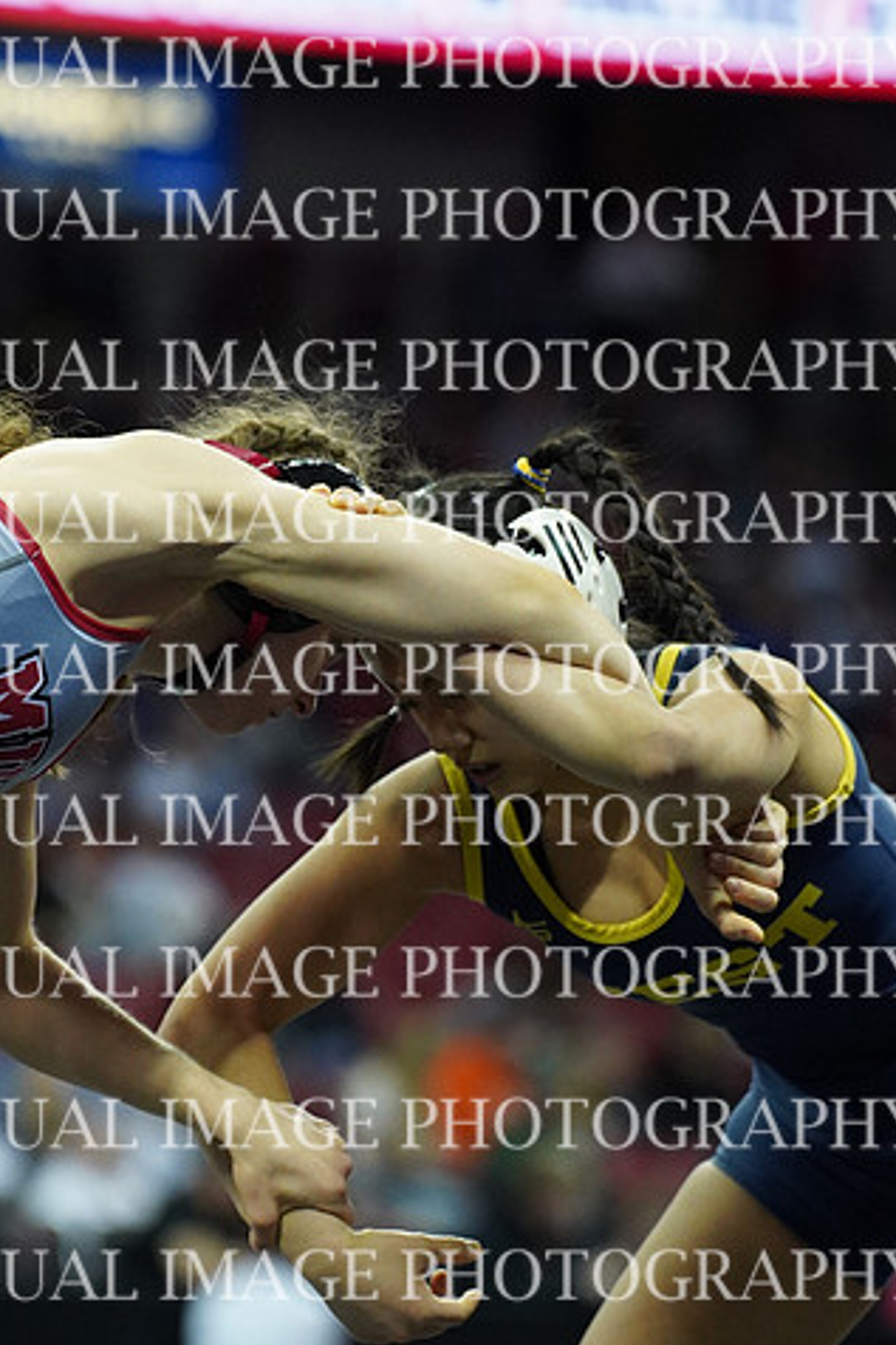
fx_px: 10236
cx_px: 382
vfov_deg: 7.5
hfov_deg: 5.0
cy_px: 743
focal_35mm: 274
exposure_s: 1/1250
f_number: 2.8
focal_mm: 150
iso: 6400
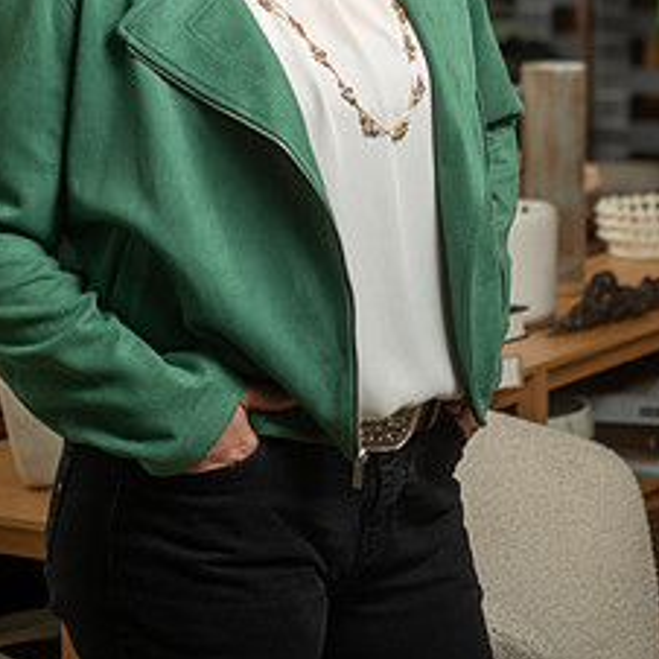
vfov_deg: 12.2
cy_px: 20
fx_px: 3058
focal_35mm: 142
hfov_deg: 12.3
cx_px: 239
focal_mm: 84
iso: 800
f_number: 4
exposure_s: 1/200
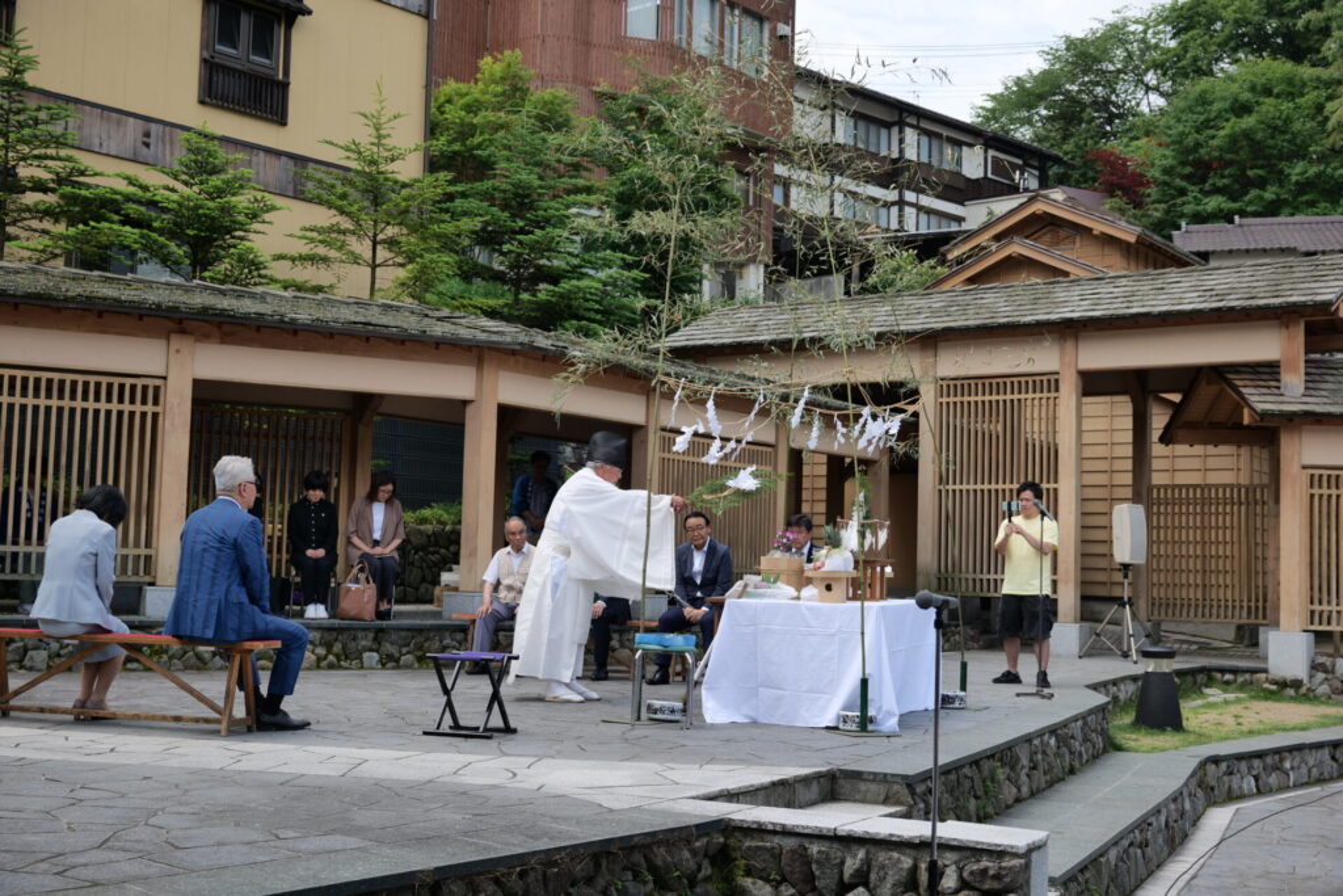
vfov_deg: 31.2
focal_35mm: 43
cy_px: 448
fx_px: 1604
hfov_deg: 45.4
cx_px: 672
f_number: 5
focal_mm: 43
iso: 100
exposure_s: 1/320
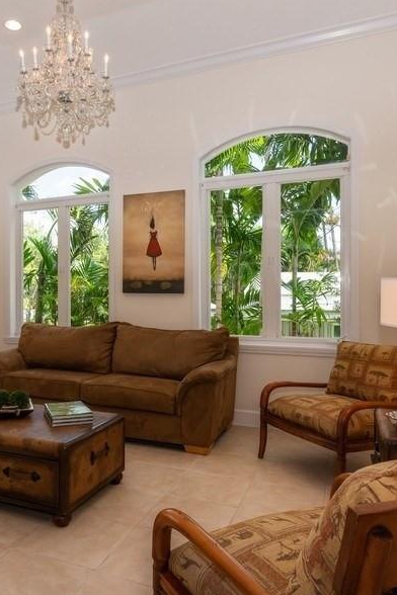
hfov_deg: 48.5
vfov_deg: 69.4
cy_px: 302
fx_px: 430
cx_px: 125
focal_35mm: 26
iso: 200
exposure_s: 1/60
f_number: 8
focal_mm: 17
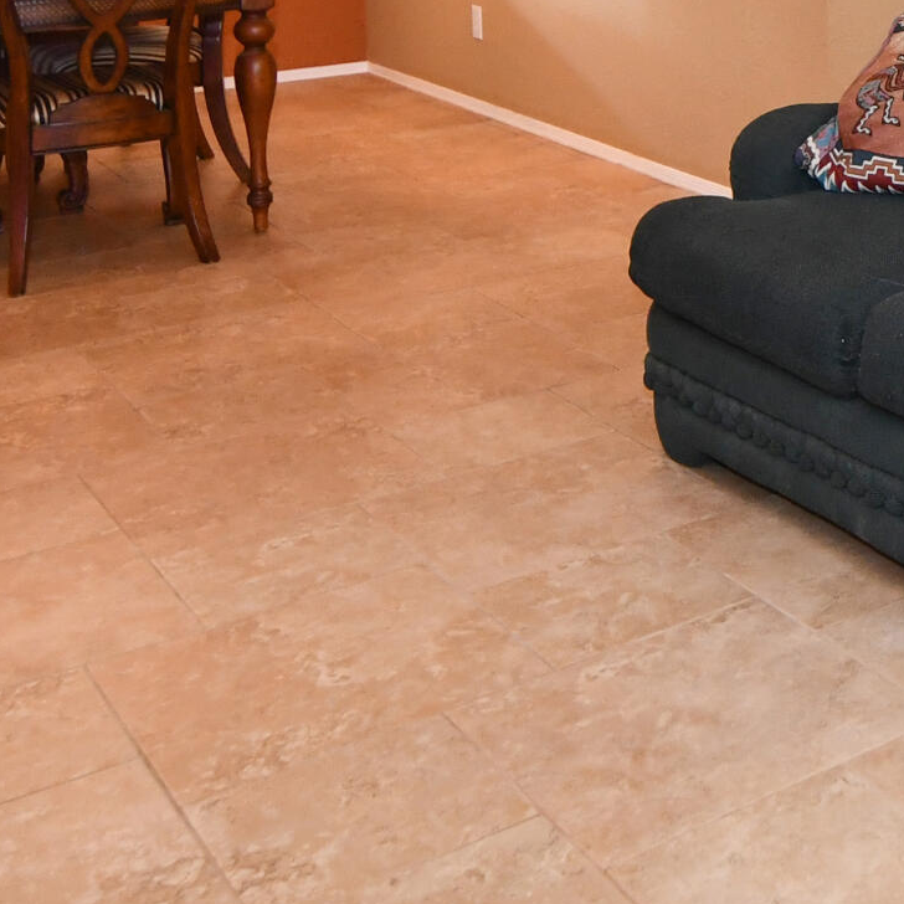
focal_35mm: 56
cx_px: 1223
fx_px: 1655
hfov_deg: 25.6
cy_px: -153
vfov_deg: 27.3
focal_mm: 11
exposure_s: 1/60
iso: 1600
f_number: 4
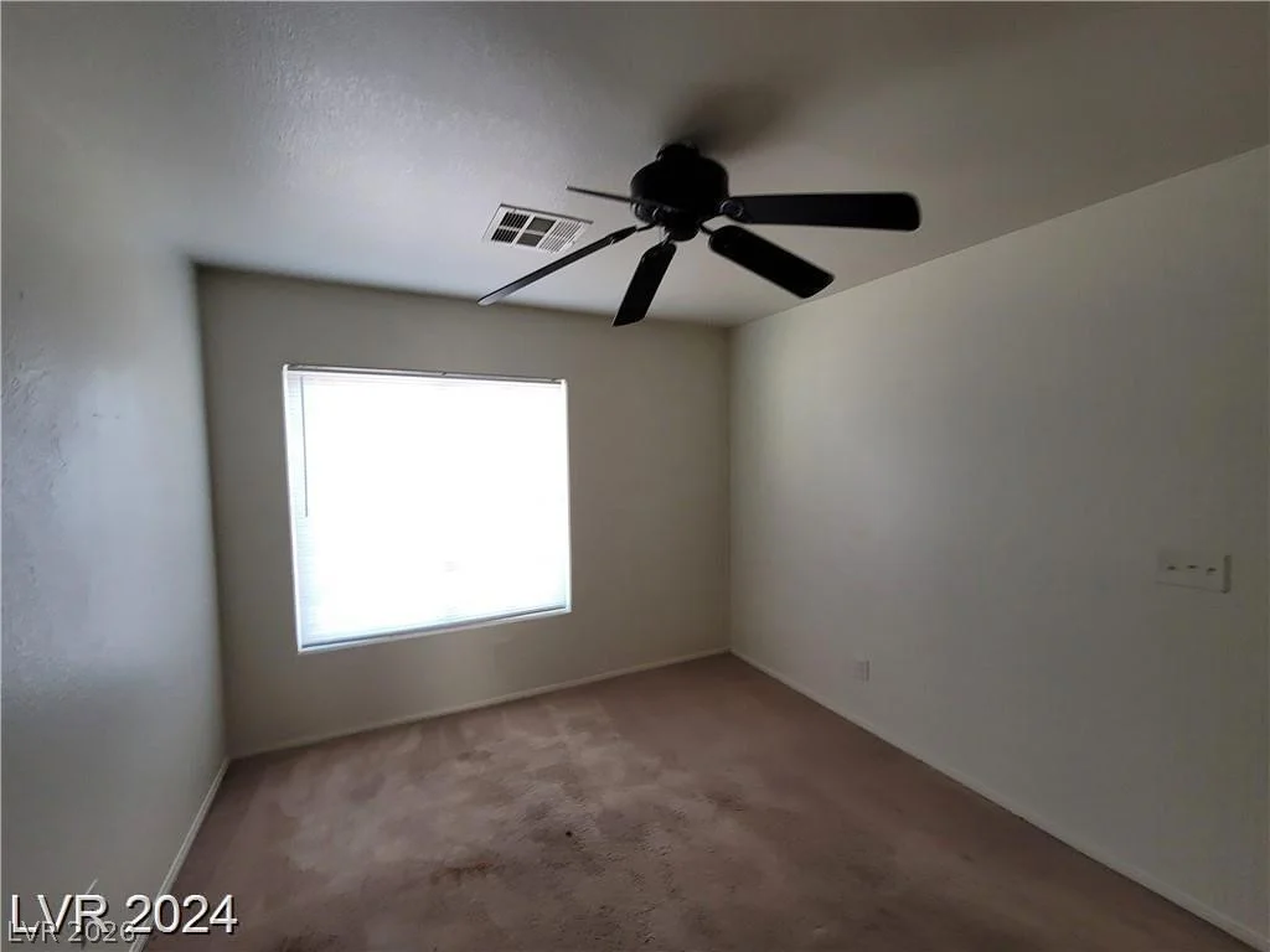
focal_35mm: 13
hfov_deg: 106.2
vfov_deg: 89.9
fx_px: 477
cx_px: 635
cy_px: 476
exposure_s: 1/60
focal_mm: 2.2
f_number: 2.2
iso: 160
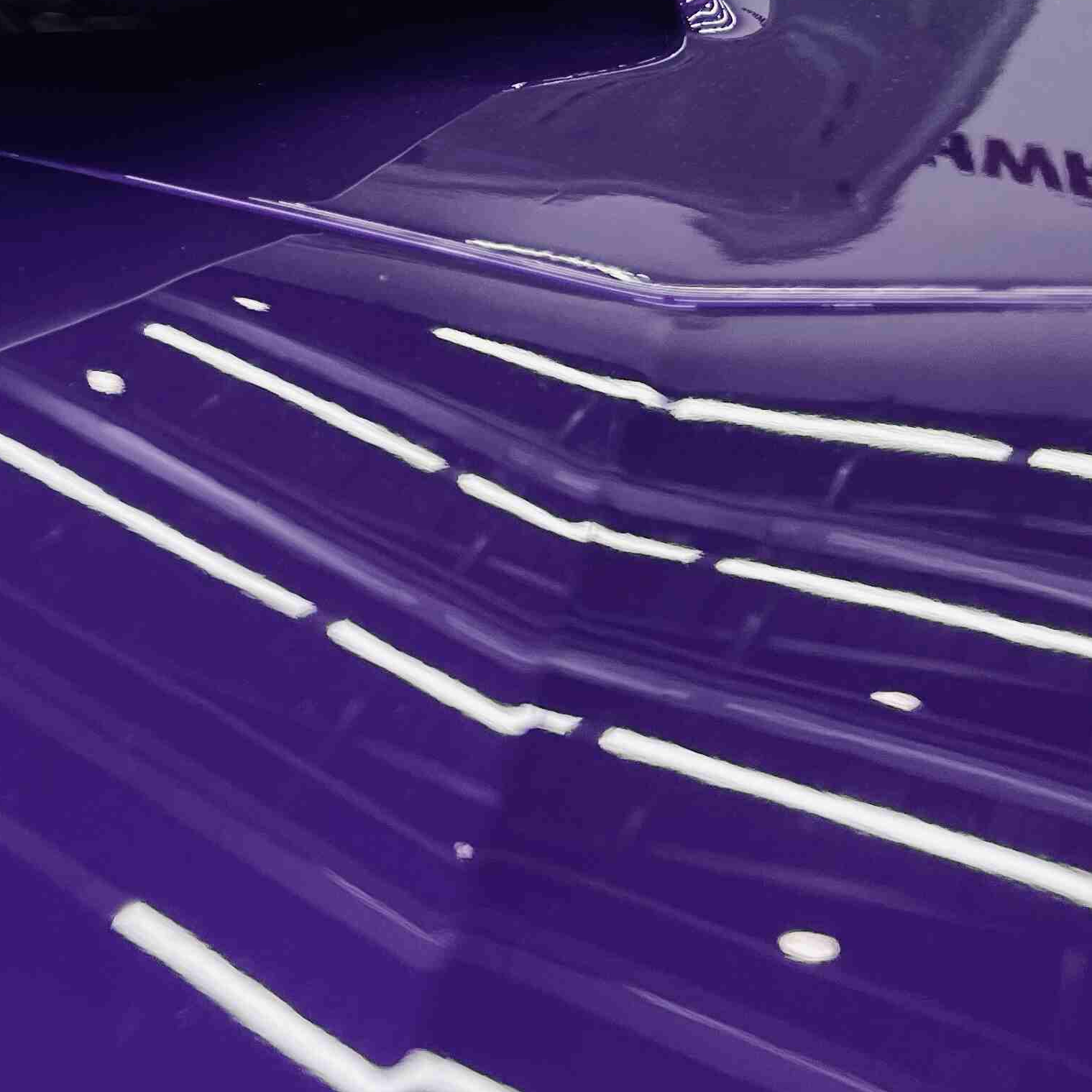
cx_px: -292
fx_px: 2177
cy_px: 168
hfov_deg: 24.8
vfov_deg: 27.4
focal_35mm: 61
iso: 80
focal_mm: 5.7
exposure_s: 1/100
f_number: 1.5
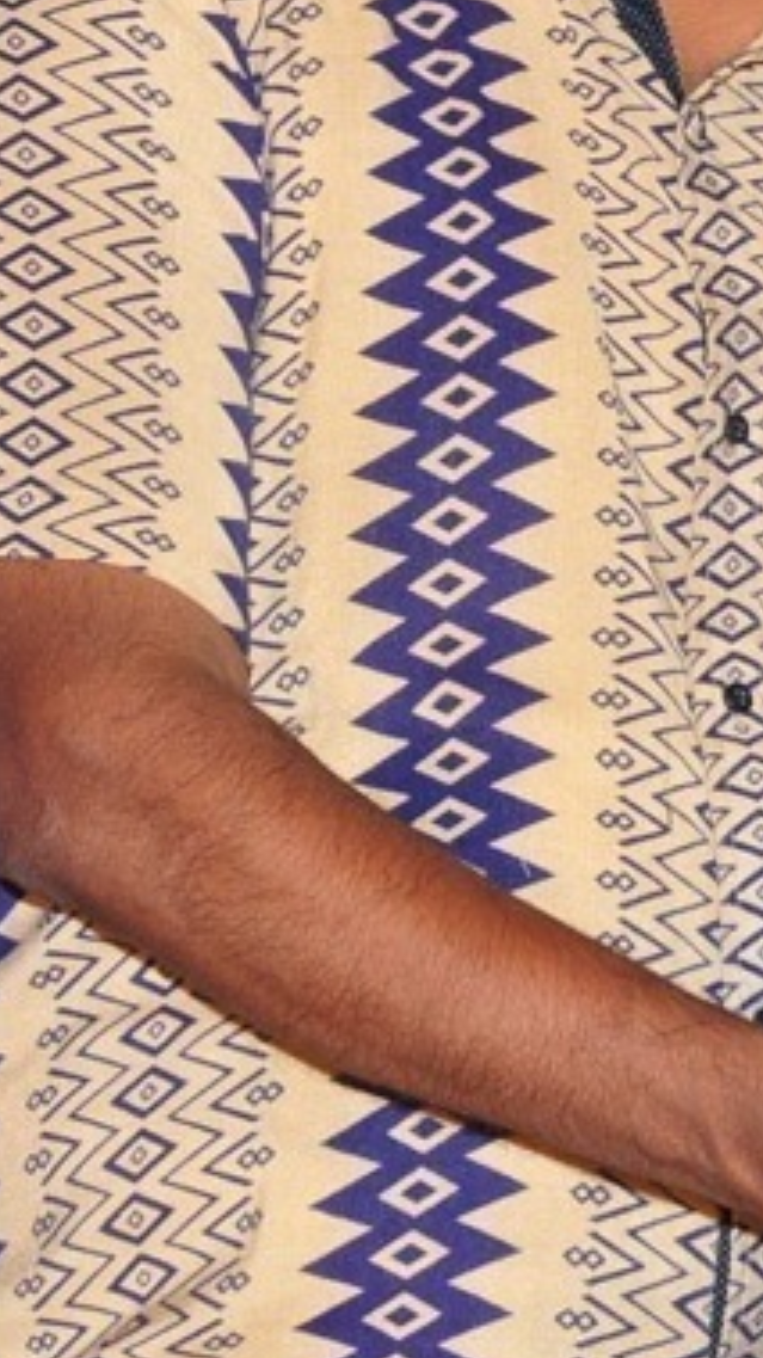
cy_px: 260
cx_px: 1676
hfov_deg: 3.0
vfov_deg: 5.4
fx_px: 14325
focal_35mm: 398
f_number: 8
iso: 500
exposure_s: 1/125
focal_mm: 80
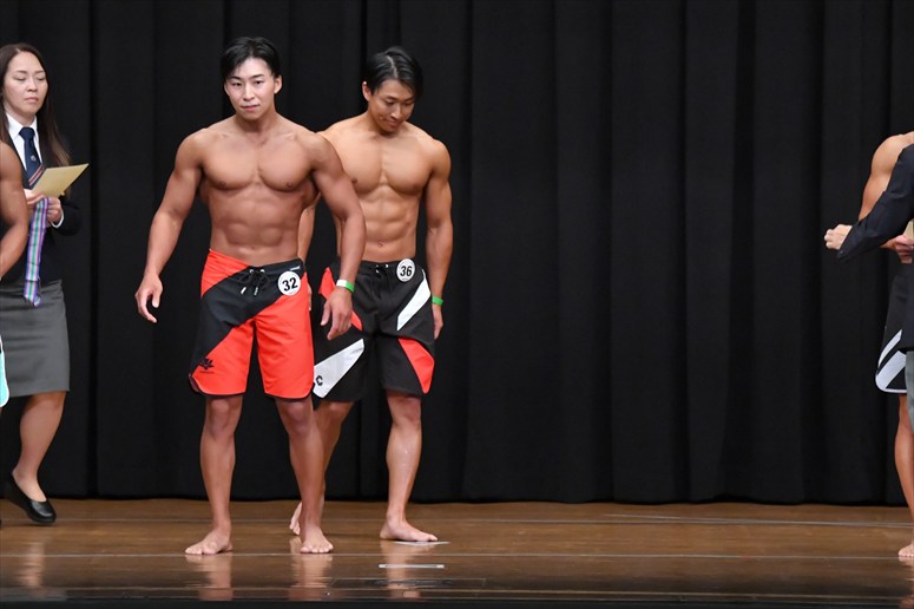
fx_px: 6090
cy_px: 304
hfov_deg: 8.6
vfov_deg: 5.7
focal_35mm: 240
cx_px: 457
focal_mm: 160
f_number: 5.6
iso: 8000
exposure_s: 1/400
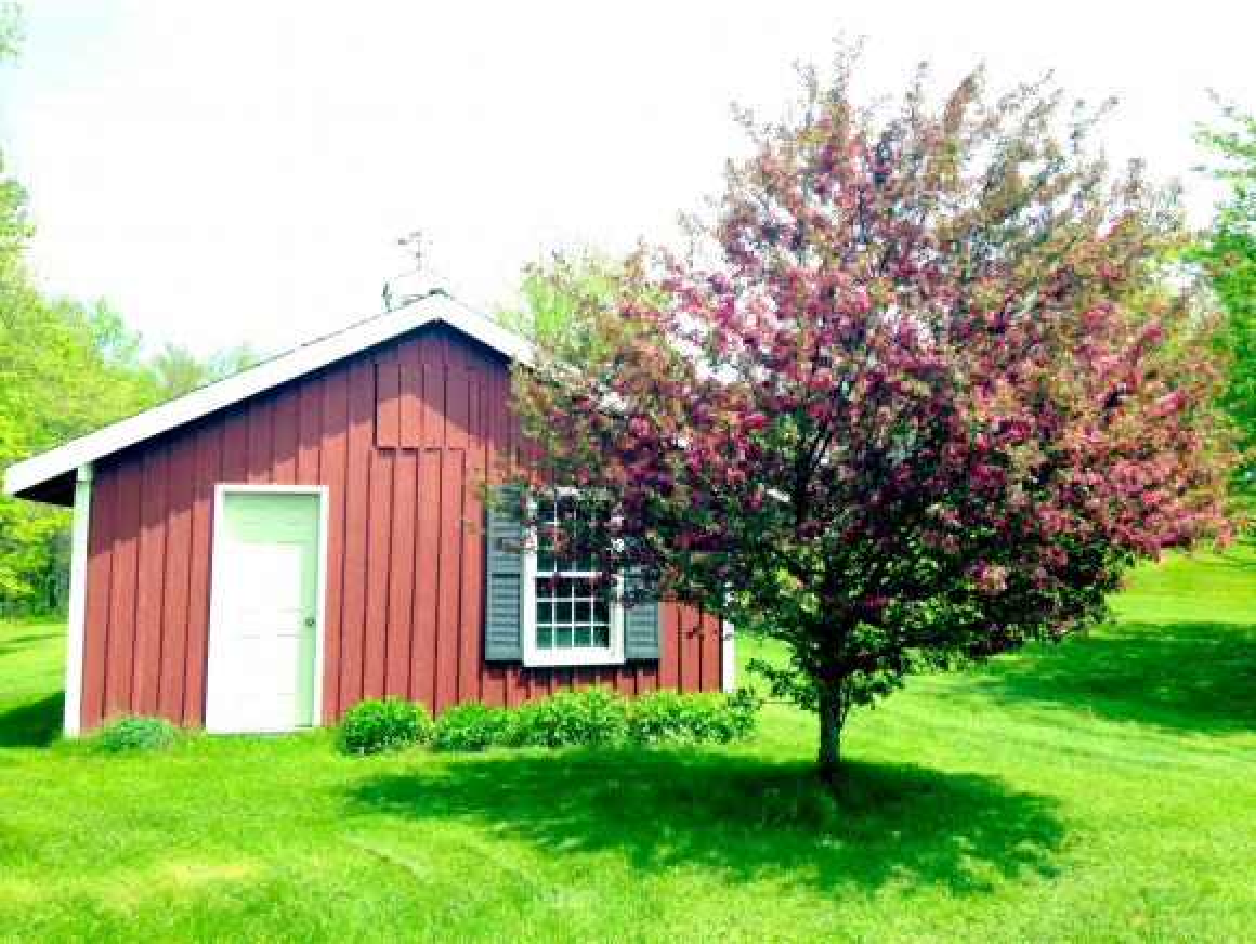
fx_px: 1198
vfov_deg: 43.0
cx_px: 628
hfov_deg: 55.3
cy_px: 472
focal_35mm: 33
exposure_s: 1/467
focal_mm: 4.12
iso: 50
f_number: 2.4
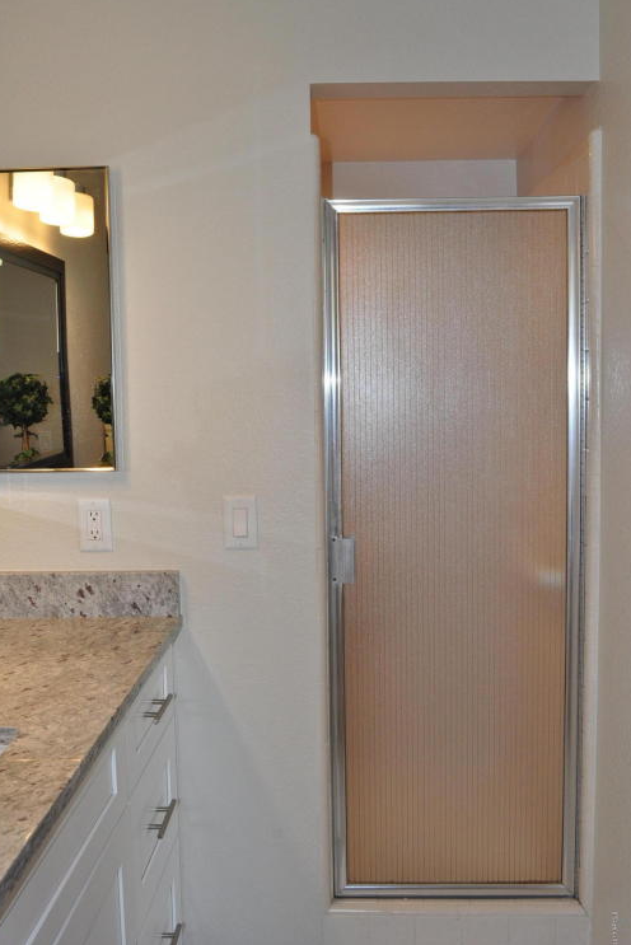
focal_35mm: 34
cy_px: 460
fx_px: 893
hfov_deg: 38.9
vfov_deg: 55.8
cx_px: 312
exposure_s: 1/30
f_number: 11
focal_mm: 22
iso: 500
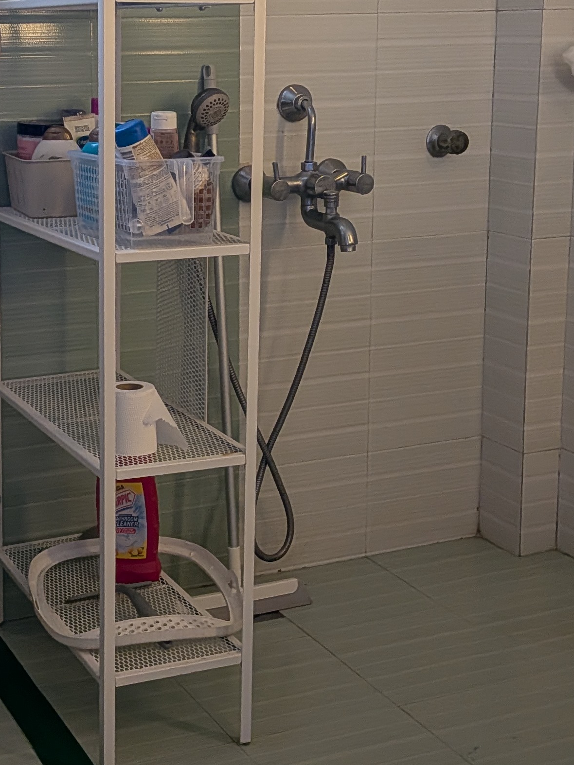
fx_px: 1349
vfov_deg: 31.6
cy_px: 328
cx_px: 201
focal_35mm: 61
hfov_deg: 23.9
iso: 171
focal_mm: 4.53
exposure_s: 1/84.3
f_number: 1.7
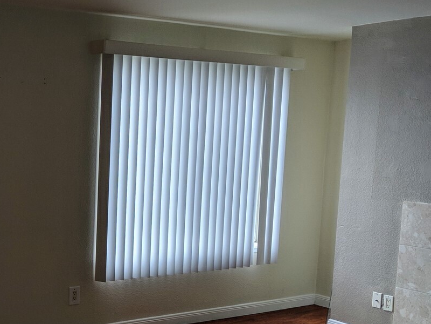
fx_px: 672
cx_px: 53
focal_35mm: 54
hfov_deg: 33.9
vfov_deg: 26.8
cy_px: 232
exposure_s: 1/120
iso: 51
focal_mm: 4.44
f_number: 1.8
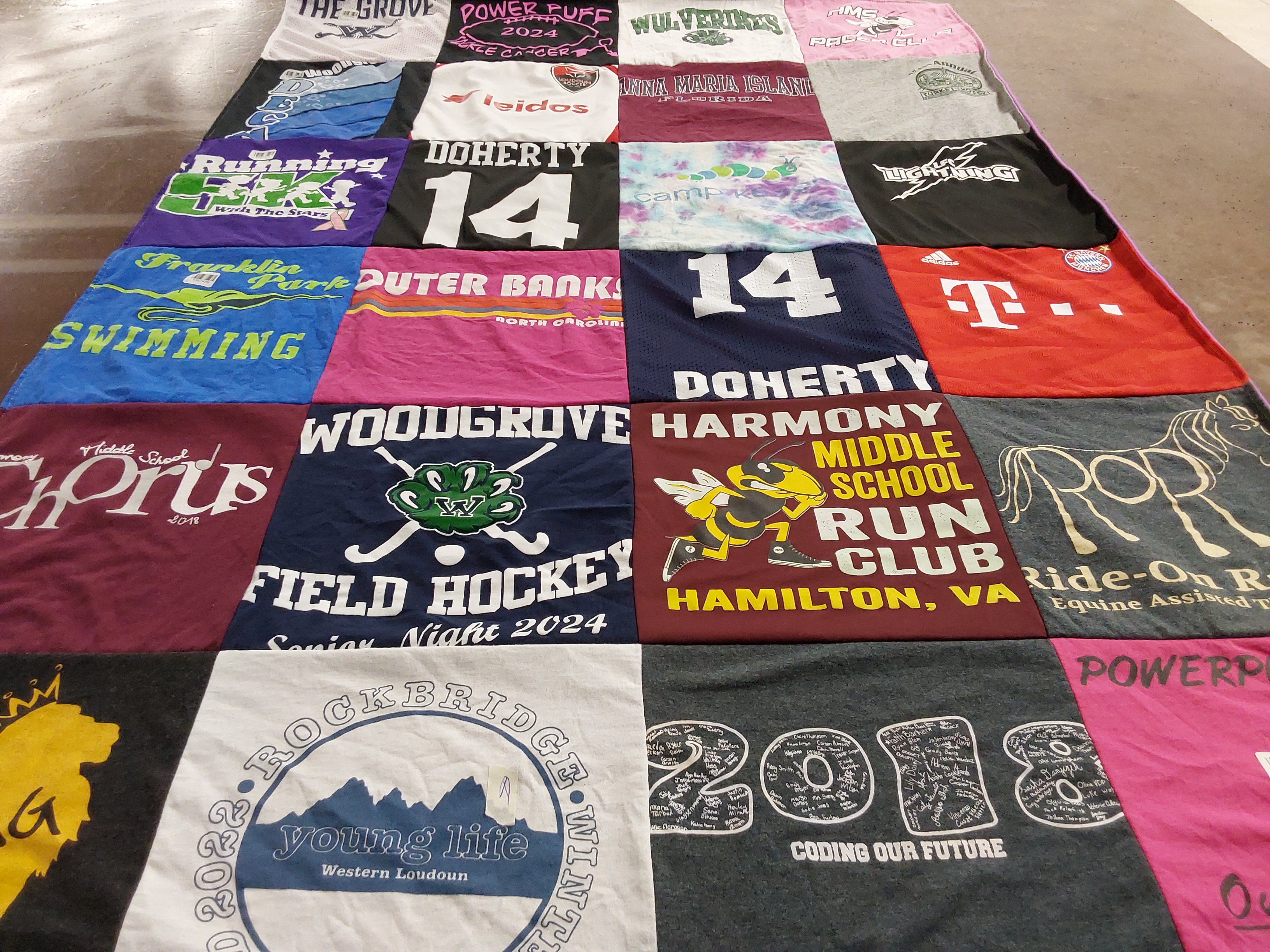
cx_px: 635
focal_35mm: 28
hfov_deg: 63.4
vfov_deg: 49.7
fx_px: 1027
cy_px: 476
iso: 125
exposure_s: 1/60
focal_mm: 2.91
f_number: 1.9
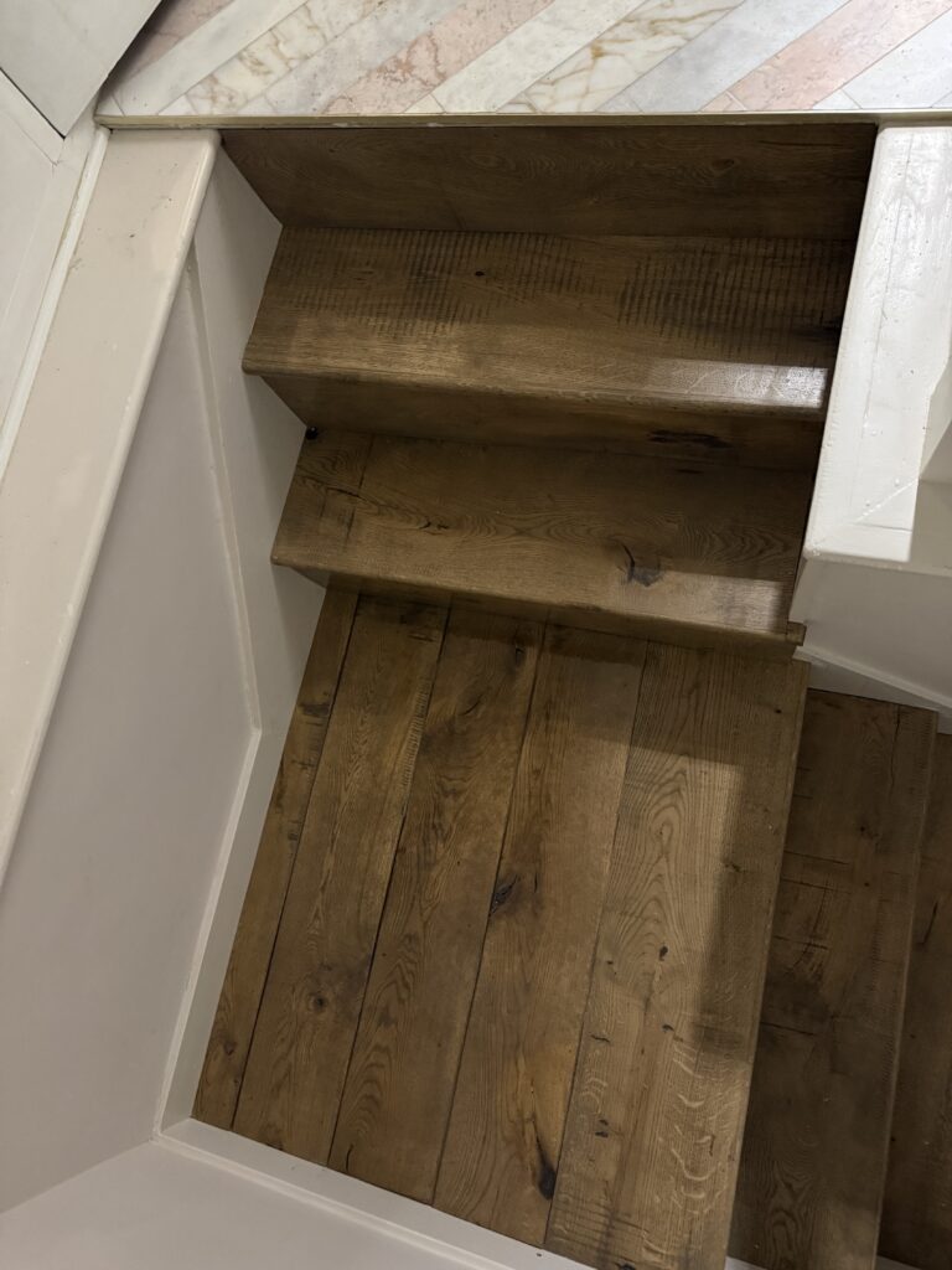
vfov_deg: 71.6
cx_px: 476
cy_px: 635
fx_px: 880
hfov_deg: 56.8
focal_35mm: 24
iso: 800
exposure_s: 1/25
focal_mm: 6.76
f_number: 1.78
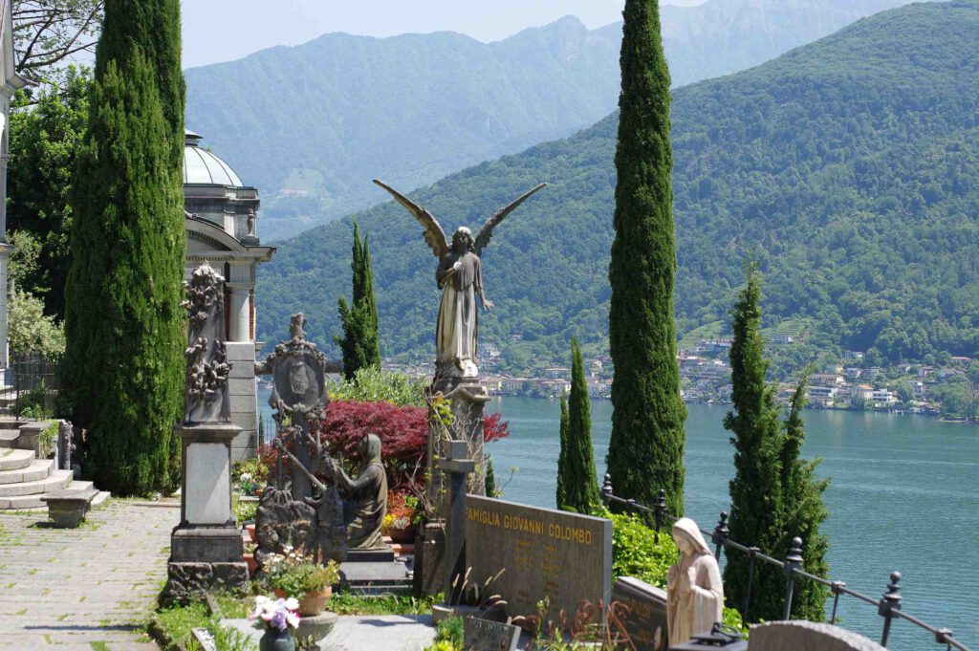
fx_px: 2038
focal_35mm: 75
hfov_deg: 27.0
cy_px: 326
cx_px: 490
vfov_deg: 18.2
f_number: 5.6
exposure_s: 1/250
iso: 100
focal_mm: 50
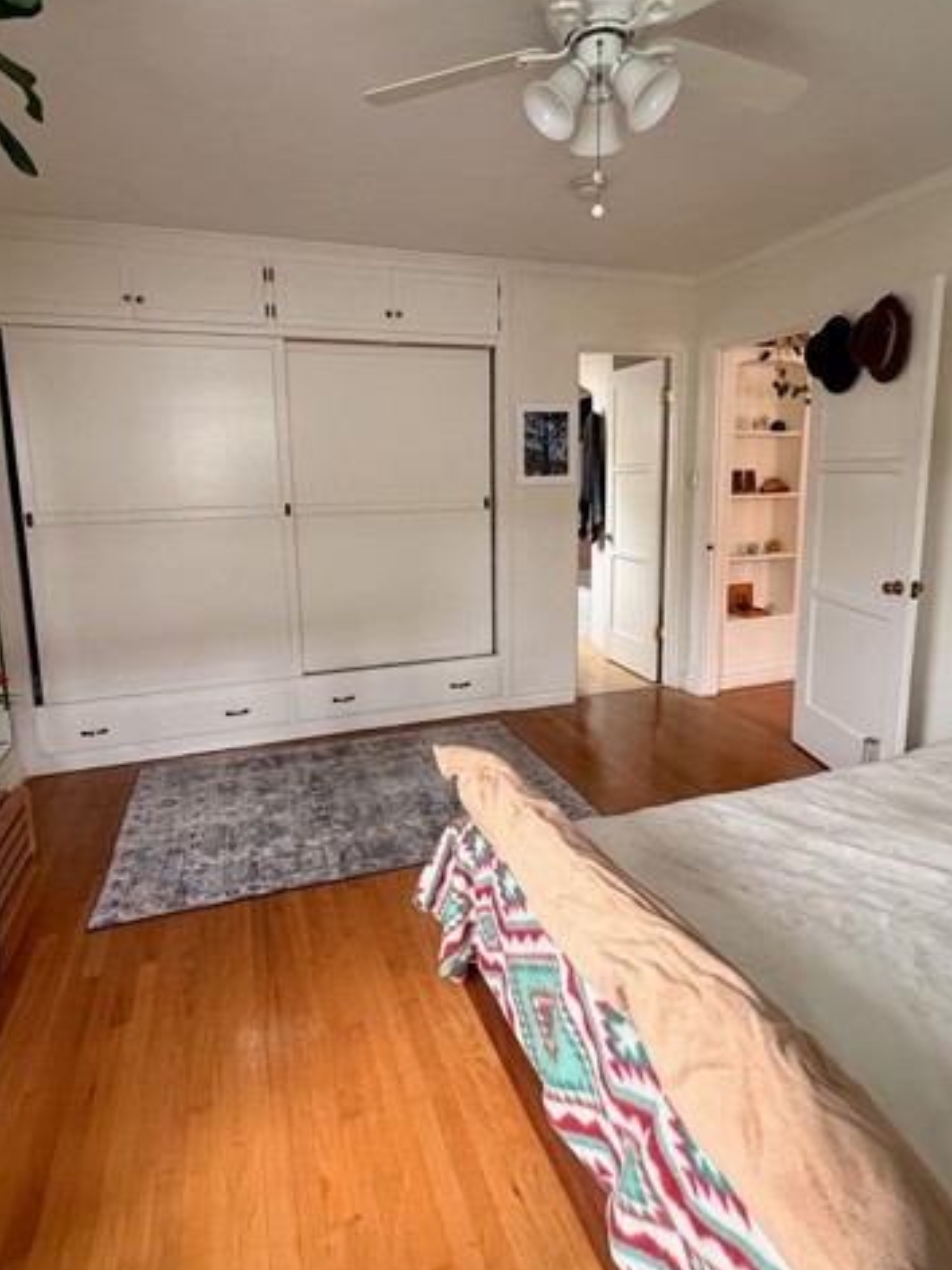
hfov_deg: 68.7
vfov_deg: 84.4
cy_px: 568
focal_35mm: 19
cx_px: 463
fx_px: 697
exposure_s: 1/60
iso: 640
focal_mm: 2.22
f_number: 2.2
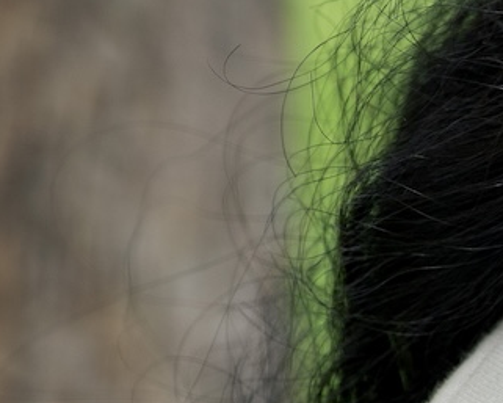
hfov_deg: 4.1
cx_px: 1399
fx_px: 6776
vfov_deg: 3.4
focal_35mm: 455
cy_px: 470
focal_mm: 81
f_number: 4
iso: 200
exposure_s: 1/250
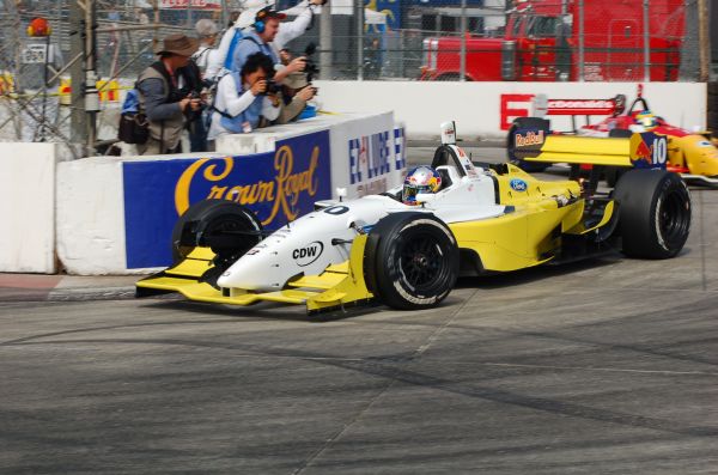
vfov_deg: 13.0
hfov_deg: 19.5
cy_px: 238
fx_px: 2089
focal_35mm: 105
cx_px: 359
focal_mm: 70
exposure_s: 1/320
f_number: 9
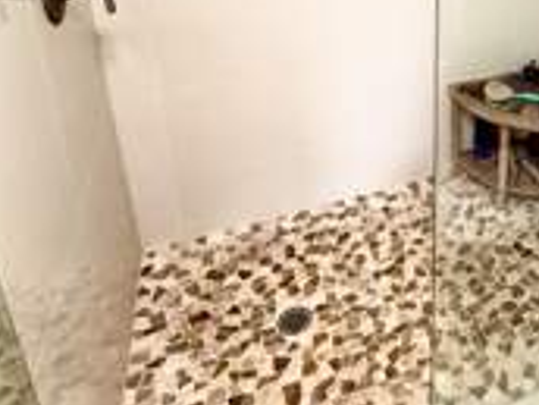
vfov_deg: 32.7
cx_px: 567
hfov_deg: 40.4
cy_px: -30
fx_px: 607
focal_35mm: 39
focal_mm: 2.22
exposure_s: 1/120
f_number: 2.2
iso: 250
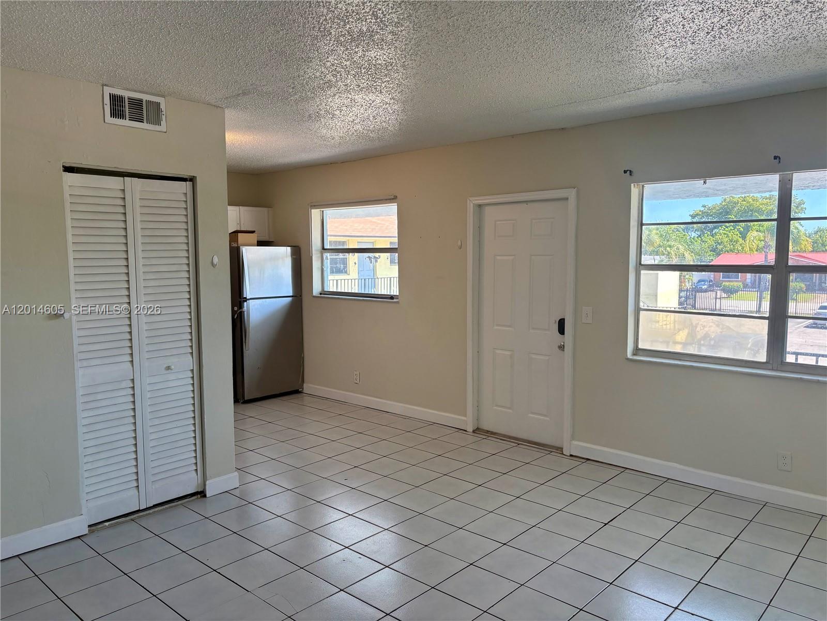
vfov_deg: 53.1
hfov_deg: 67.3
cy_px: 310
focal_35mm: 26
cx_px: 414
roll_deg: +0.3
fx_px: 621
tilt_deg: -5.4
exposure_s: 1/233
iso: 64
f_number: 1.6
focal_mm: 5.96
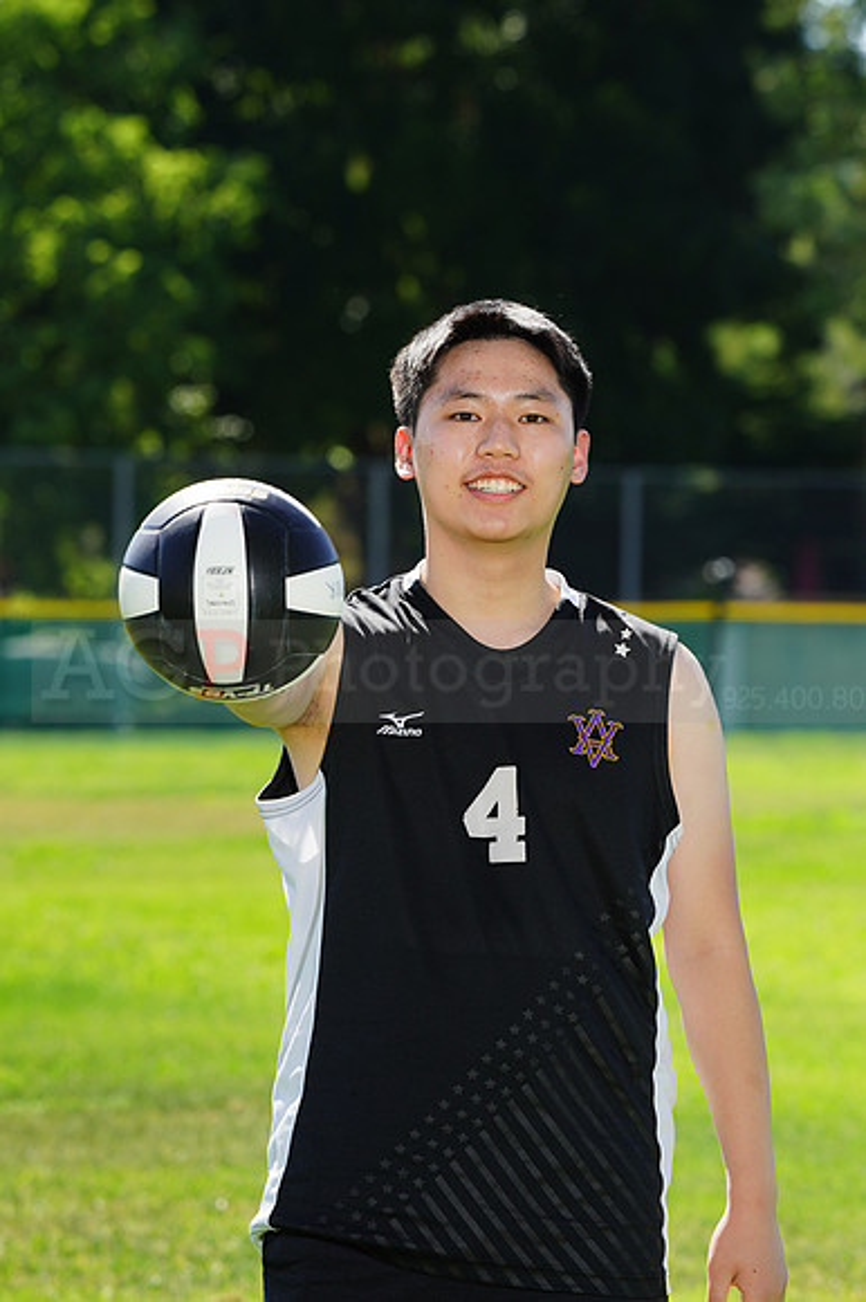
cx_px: 433
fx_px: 9970
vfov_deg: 7.5
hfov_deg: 5.0
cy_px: 651
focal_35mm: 276
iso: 200
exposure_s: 1/200
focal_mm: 276
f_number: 11
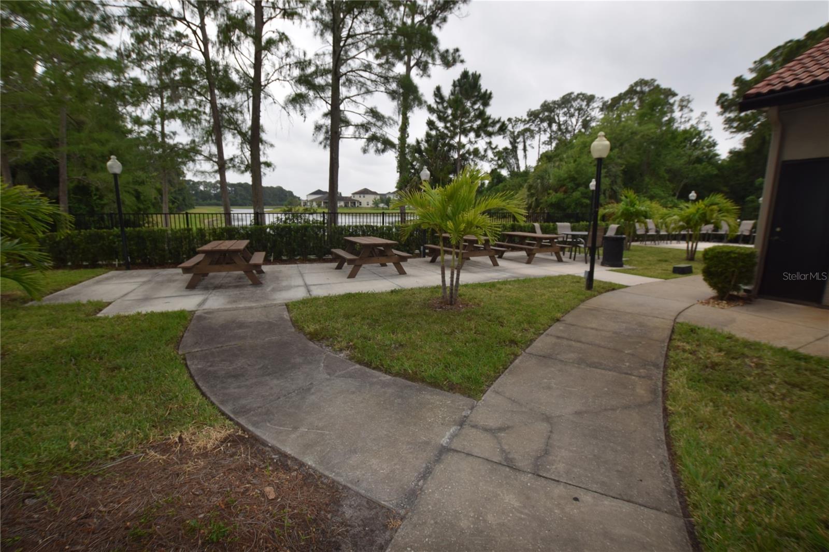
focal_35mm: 15
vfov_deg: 77.3
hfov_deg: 100.4
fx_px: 345
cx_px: 414
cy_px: 276
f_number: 6.3
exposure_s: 1/160
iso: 100
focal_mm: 10
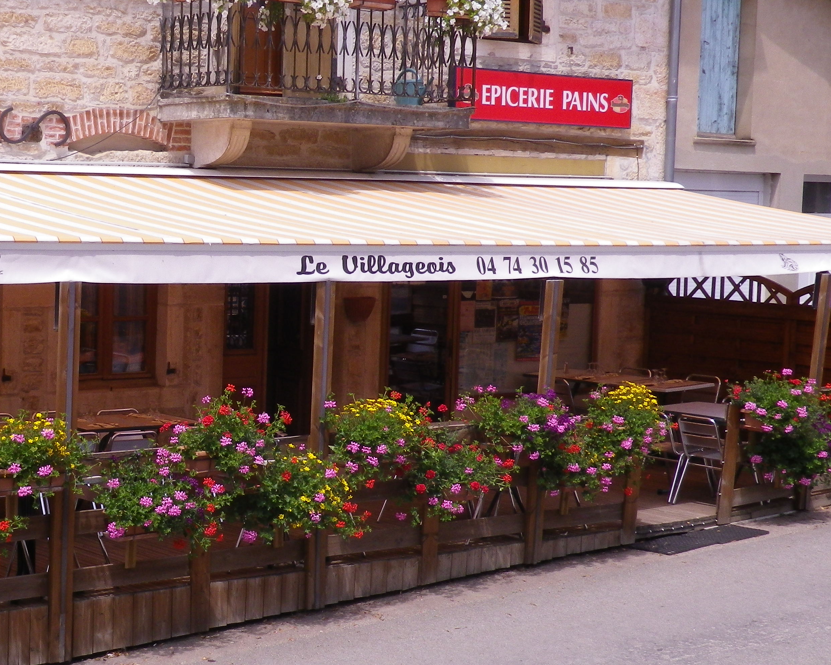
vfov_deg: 21.5
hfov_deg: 26.4
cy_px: 337
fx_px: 1746
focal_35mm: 71
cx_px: 192
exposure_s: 1/640
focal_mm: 7
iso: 80
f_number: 4
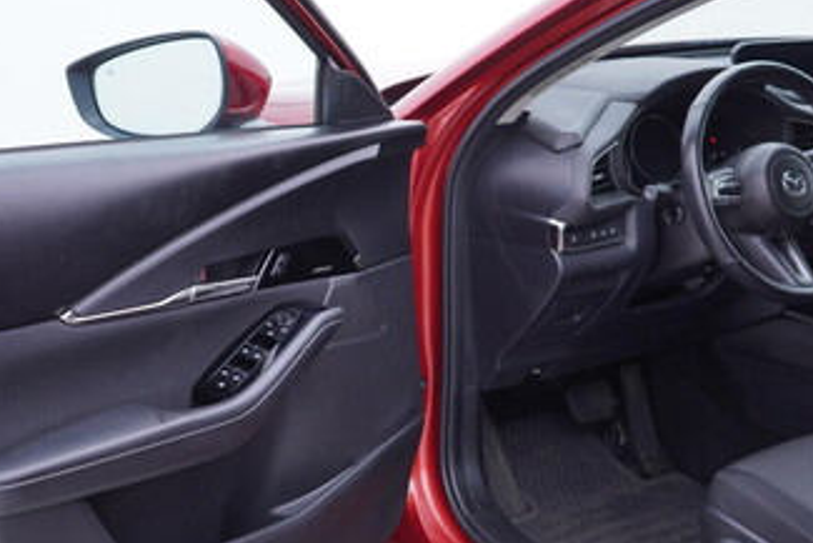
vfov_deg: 22.3
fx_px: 1378
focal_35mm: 61
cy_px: 284
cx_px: 388
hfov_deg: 32.9
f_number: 2.8
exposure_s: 1/40
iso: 125
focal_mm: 24
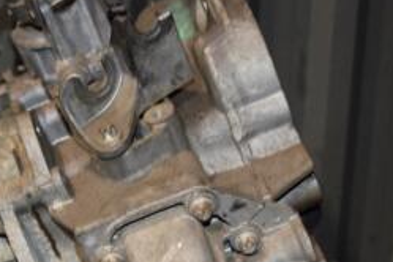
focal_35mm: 94
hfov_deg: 21.6
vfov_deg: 14.4
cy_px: 224
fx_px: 1026
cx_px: 145
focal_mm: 26
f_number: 5
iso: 800
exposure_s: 1/60
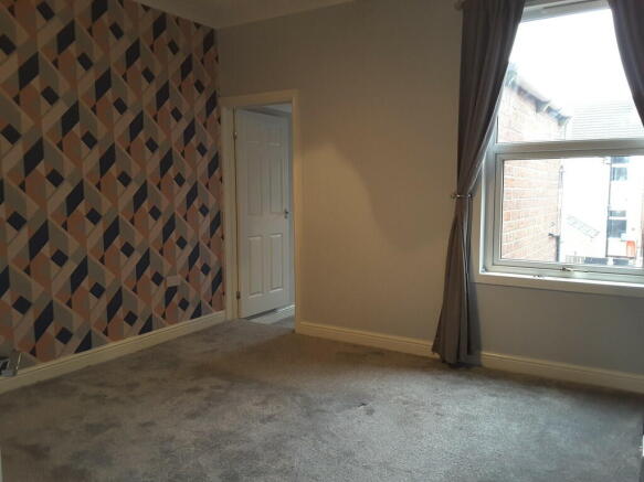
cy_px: 241
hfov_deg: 58.4
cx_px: 322
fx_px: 577
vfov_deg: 45.4
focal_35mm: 31
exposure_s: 1/25
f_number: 1.9
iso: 100
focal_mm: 2.9
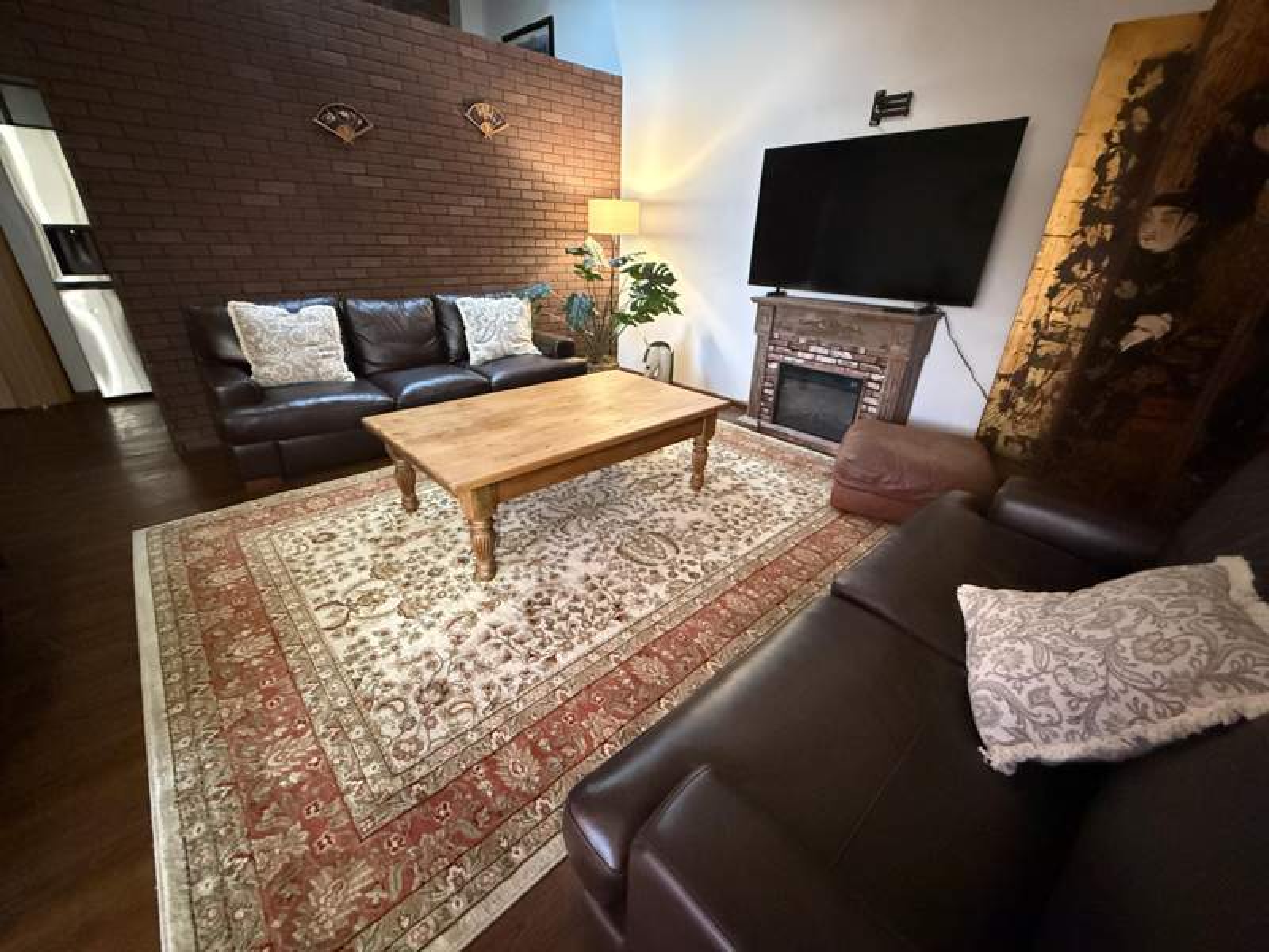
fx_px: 513
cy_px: 476
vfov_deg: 85.7
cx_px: 634
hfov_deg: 102.1
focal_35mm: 14
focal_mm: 2.22
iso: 2000
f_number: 2.2
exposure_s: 1/30
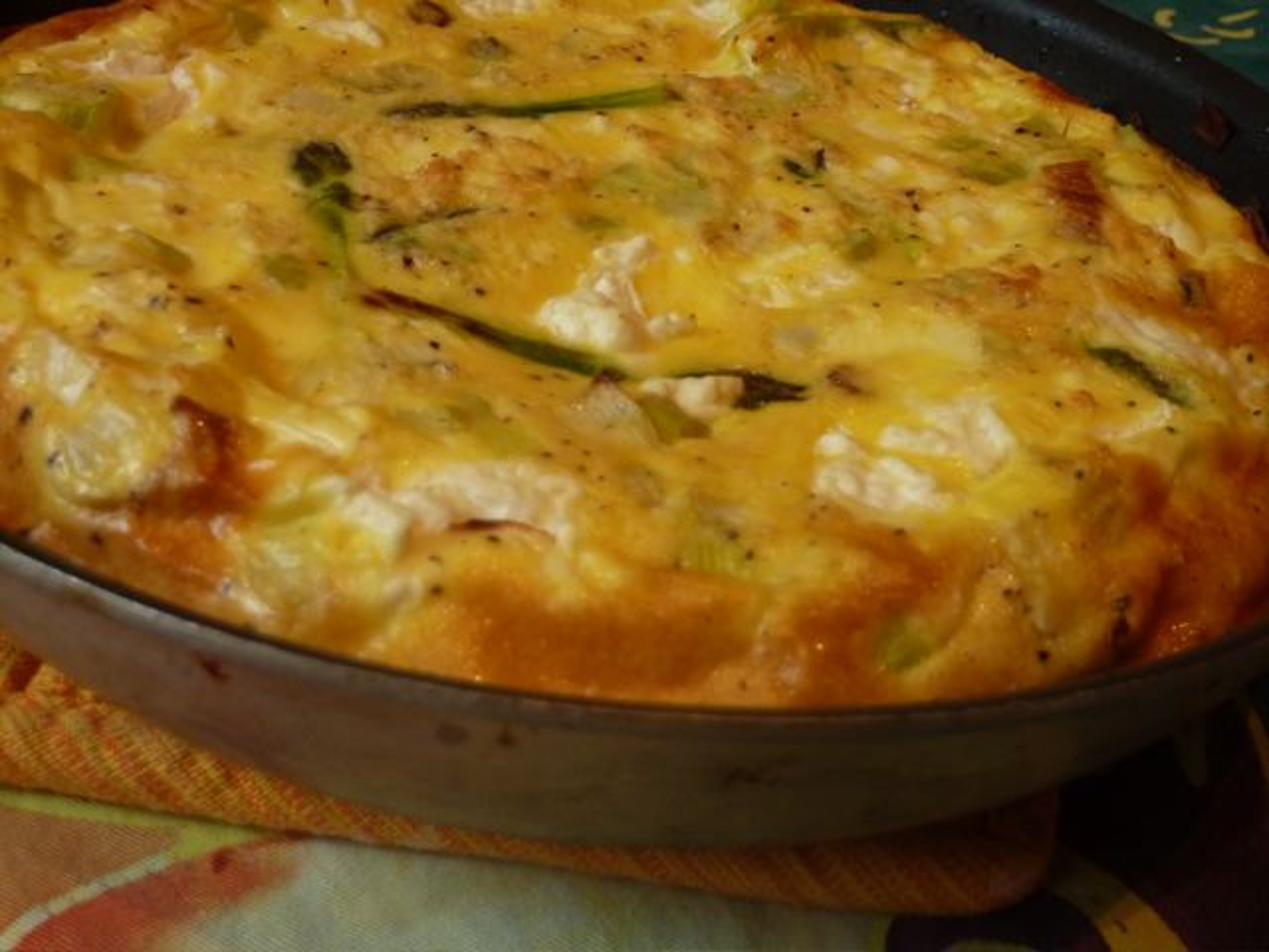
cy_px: 476
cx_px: 634
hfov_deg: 39.7
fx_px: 1760
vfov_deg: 30.3
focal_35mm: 48
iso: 250
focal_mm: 7.9
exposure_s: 1/30
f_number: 3.8
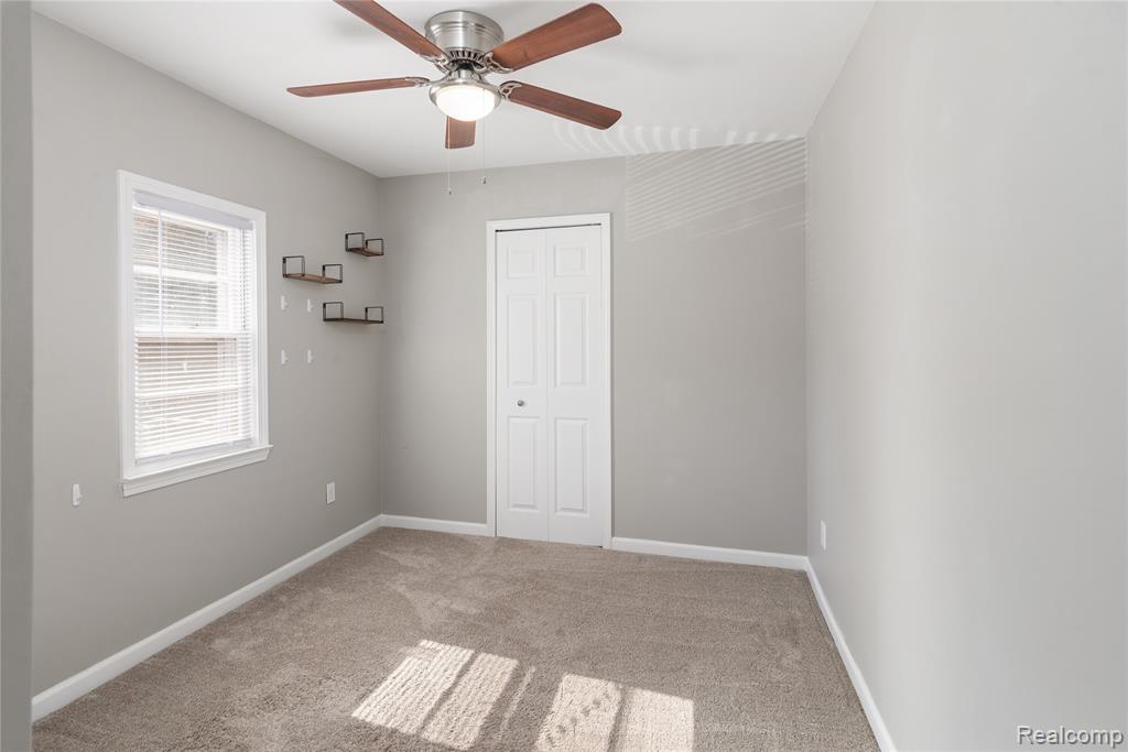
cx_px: 564
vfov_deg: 70.5
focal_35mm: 17
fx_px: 533
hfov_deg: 93.3
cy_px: 376
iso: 320
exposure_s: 1/20
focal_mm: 17
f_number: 9
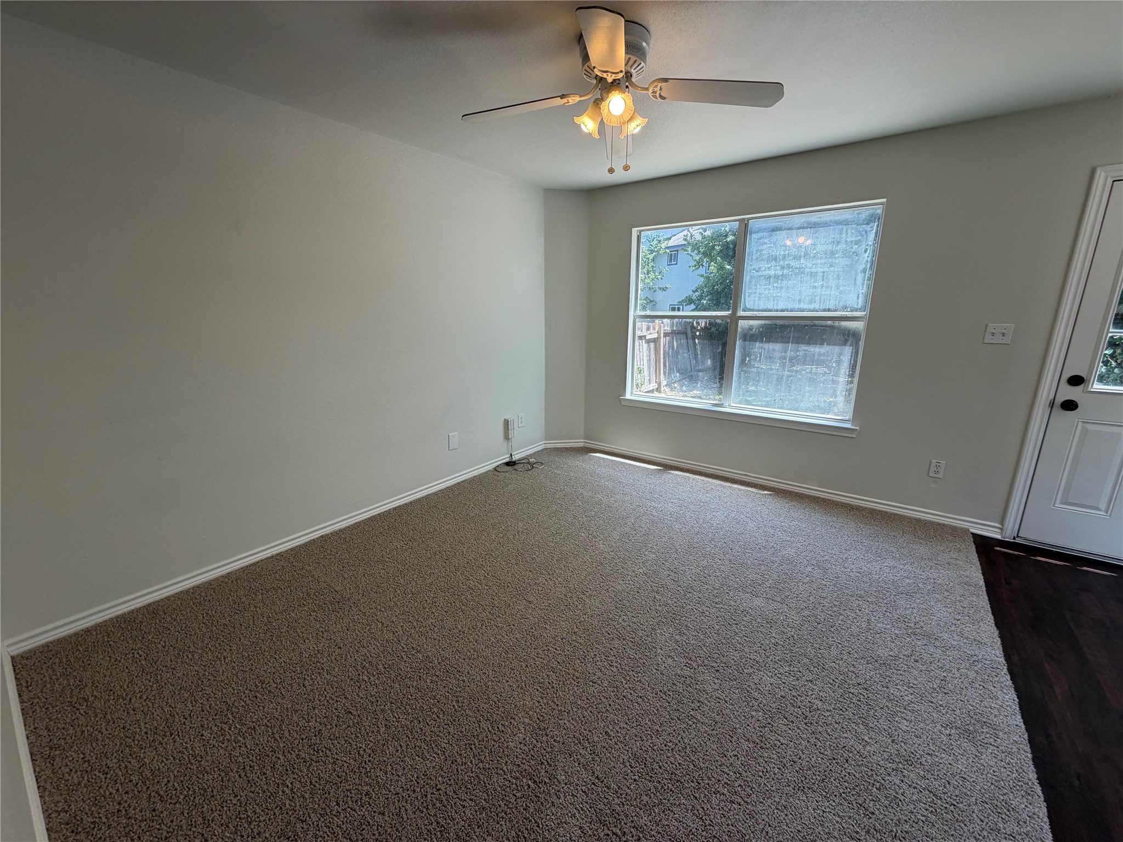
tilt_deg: -13.8
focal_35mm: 14
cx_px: 562
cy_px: 421
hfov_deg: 102.1
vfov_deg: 85.7
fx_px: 454
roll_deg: +0.2
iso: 50
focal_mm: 2.22
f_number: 2.2
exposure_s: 1/120
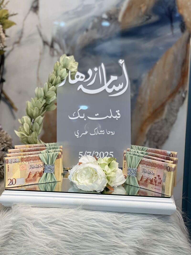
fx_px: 567
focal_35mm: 77
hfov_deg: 19.1
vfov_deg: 25.3
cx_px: 96
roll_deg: -1.6
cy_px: 128
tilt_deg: -10.4
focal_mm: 9
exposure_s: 1/100
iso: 50
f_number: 2.8
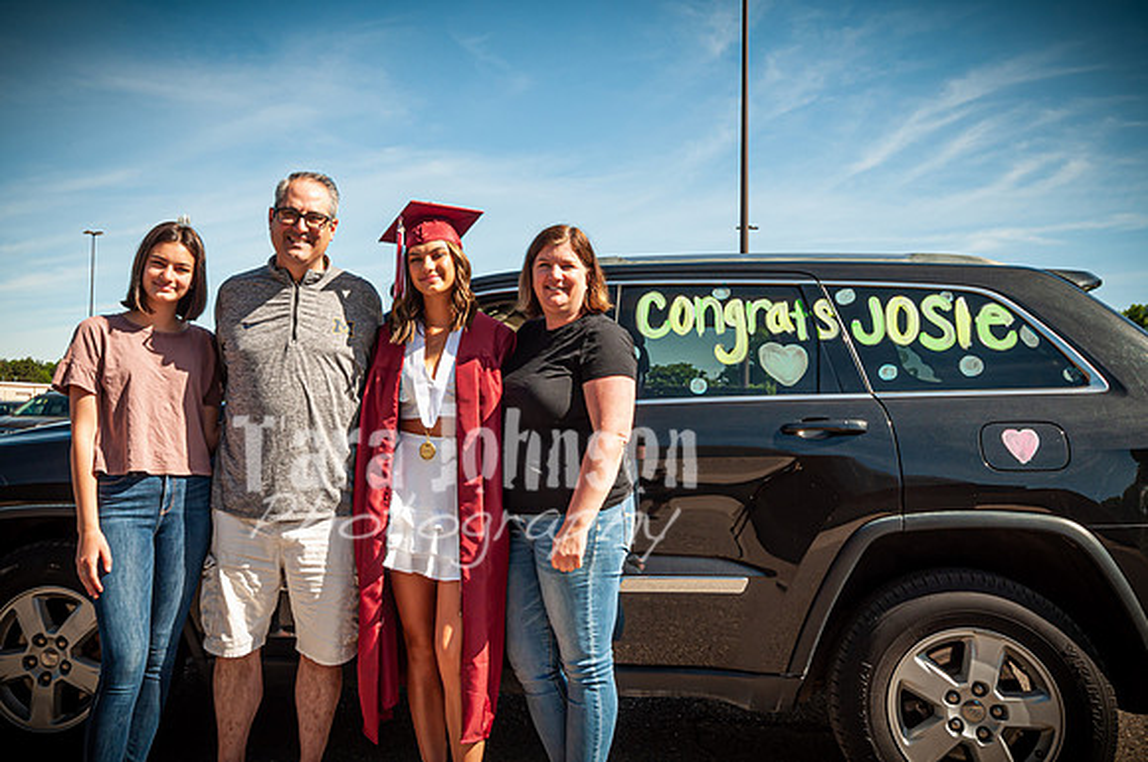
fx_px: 1040
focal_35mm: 33
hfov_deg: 57.7
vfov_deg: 40.2
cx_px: 523
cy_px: 347
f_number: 8
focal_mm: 20
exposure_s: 1/250
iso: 200
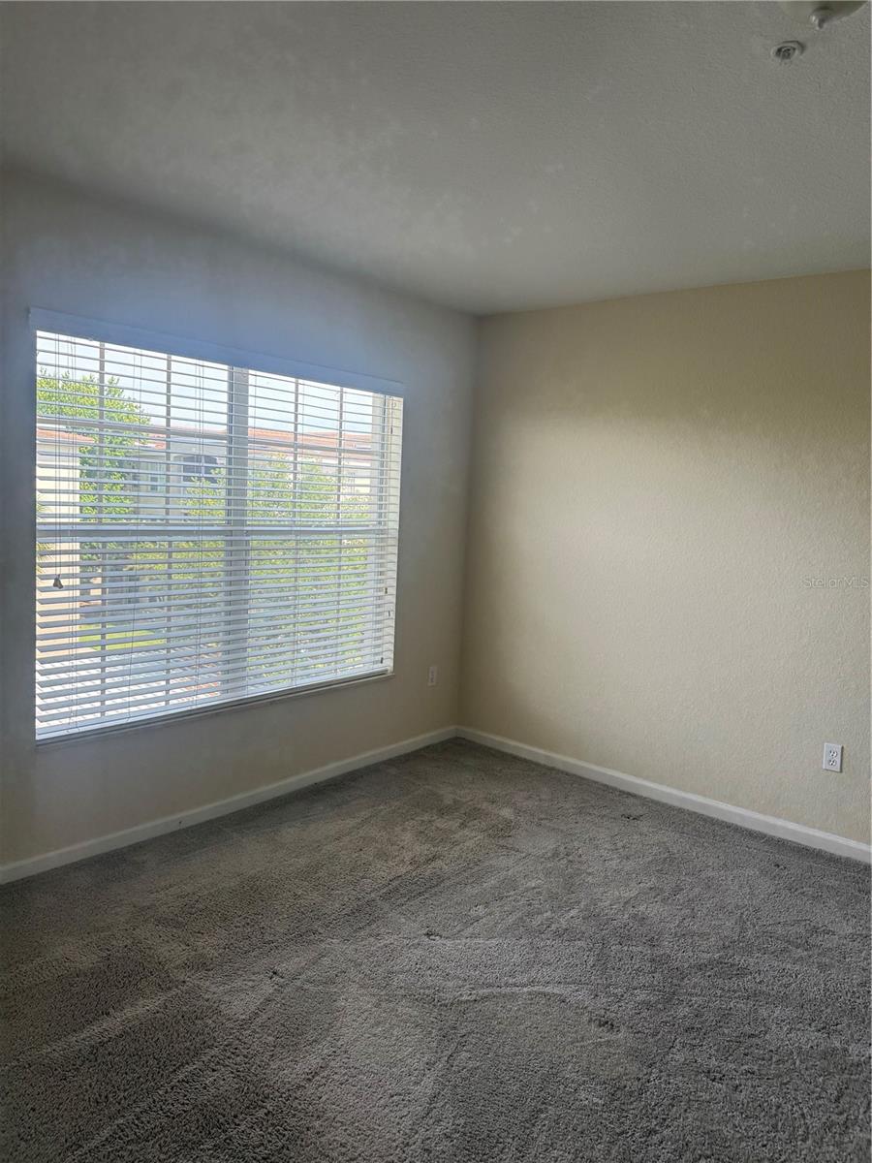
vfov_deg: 71.6
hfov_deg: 56.8
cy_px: 582
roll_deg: -2.7
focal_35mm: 24
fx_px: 806
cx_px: 436
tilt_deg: -5.6
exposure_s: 1/473
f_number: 1.78
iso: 100
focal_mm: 6.76
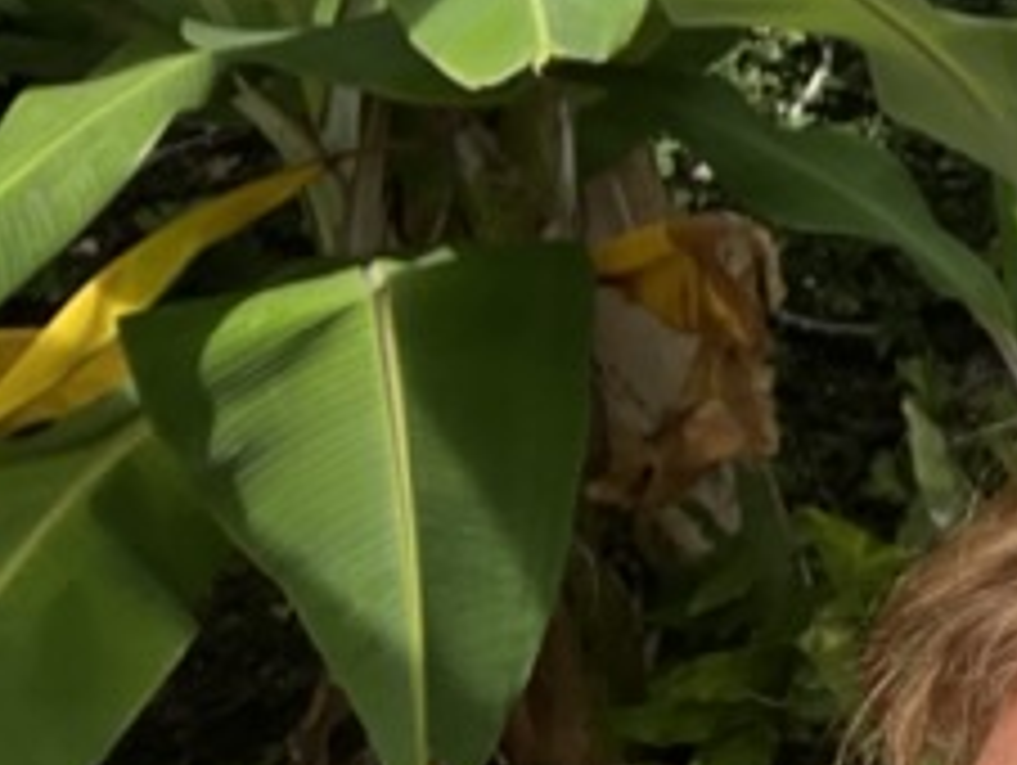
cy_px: -533
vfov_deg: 13.1
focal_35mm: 104
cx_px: 2228
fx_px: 3059
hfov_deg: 14.5
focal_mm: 2.71
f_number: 2.2
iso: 32
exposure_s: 1/581
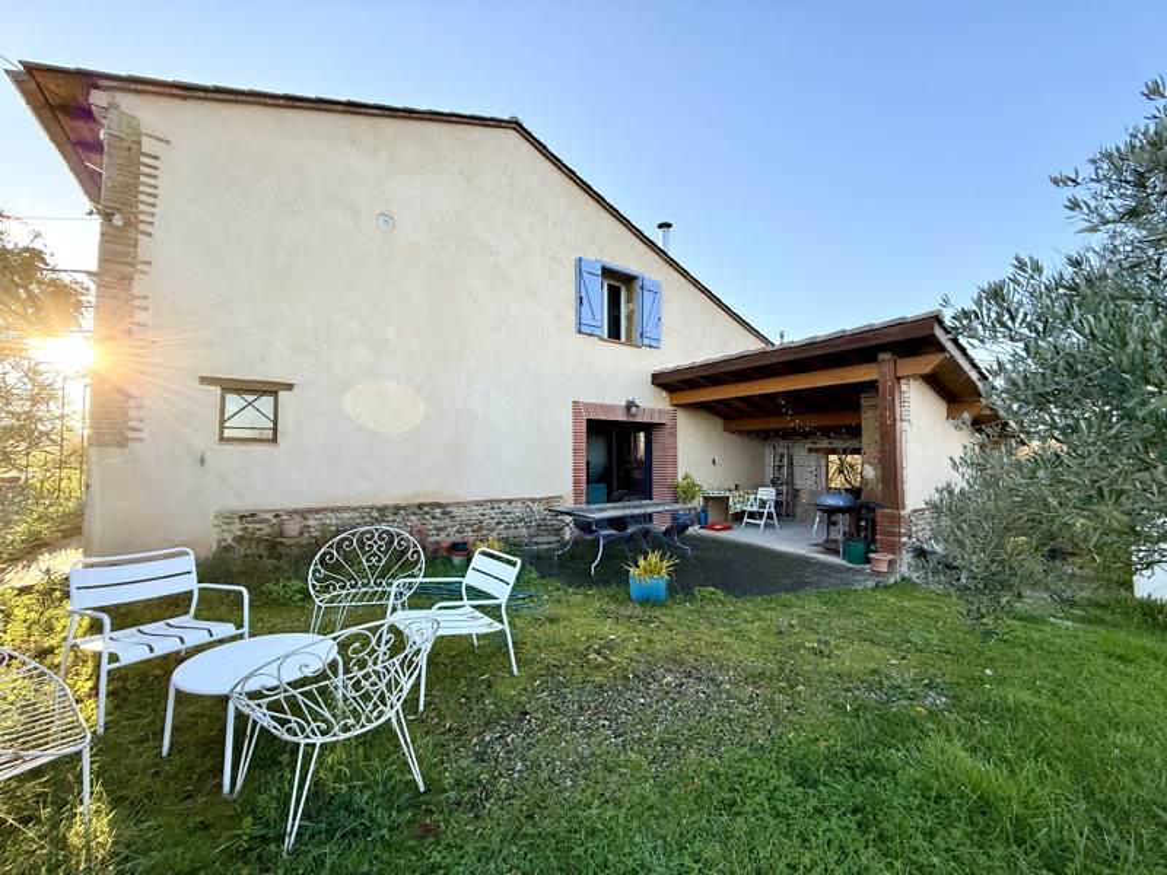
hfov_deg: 102.1
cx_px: 584
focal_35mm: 14
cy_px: 438
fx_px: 472
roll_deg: -0.1
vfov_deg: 85.7
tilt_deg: +2.4
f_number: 2.2
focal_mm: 2.22
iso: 64
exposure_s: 1/316
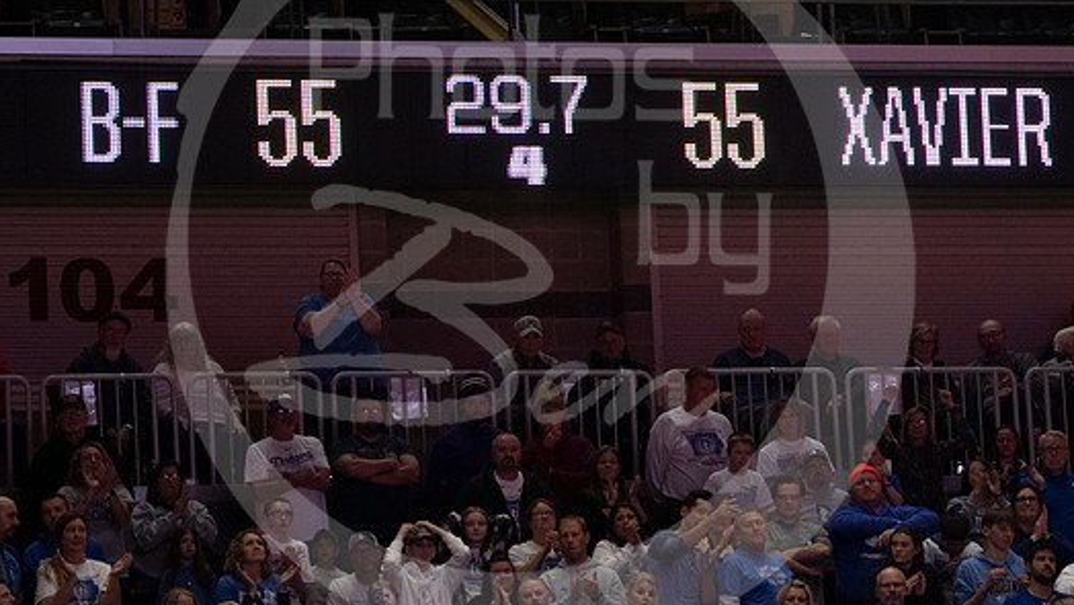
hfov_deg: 8.3
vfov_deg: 4.7
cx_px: 865
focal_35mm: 260
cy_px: 178
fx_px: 7406
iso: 2500
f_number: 2.8
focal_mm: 120
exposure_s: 1/800
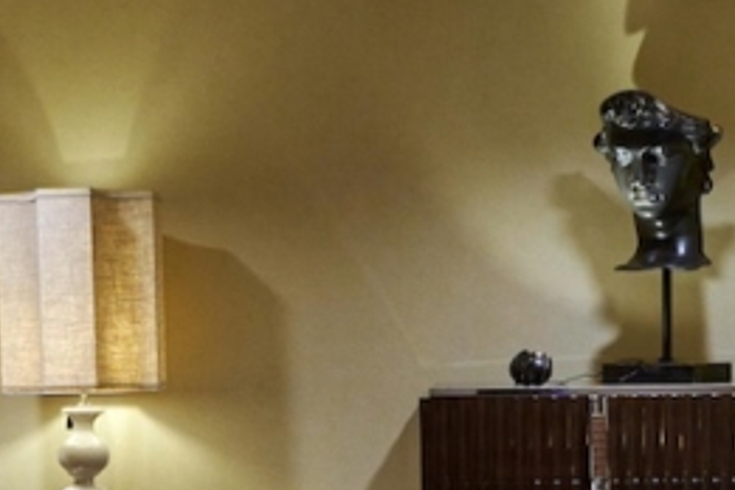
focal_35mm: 138
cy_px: 598
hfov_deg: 14.9
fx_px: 2817
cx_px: 448
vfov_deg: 9.8
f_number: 5
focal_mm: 35
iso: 250
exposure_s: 1/80
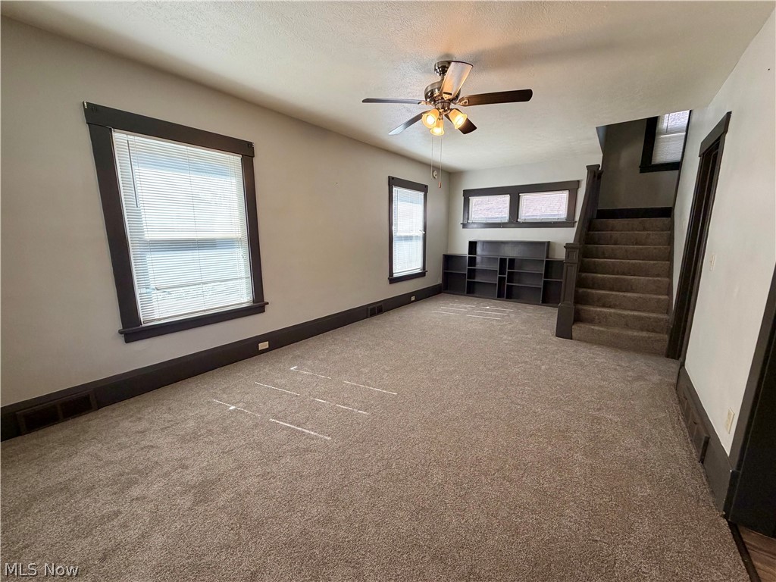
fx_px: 314
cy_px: 291
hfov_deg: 102.1
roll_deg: -0.3
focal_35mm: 14
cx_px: 388
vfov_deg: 85.7
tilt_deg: -10.7
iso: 160
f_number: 2.2
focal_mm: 2.22
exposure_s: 1/121
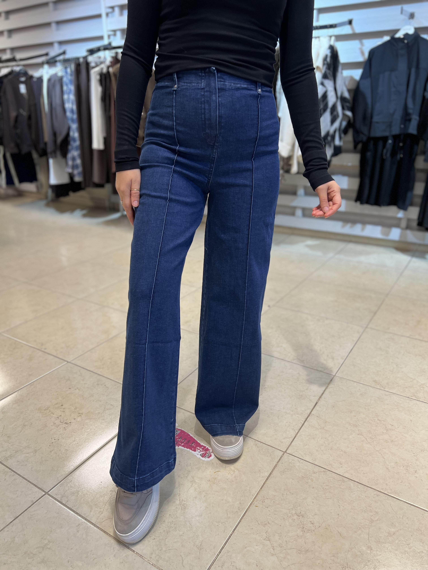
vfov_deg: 67.3
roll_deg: -0.3
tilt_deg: -22.0
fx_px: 429
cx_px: 214
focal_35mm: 26
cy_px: 285
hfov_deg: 53.1
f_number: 1.5
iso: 100
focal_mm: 5.7
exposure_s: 1/100
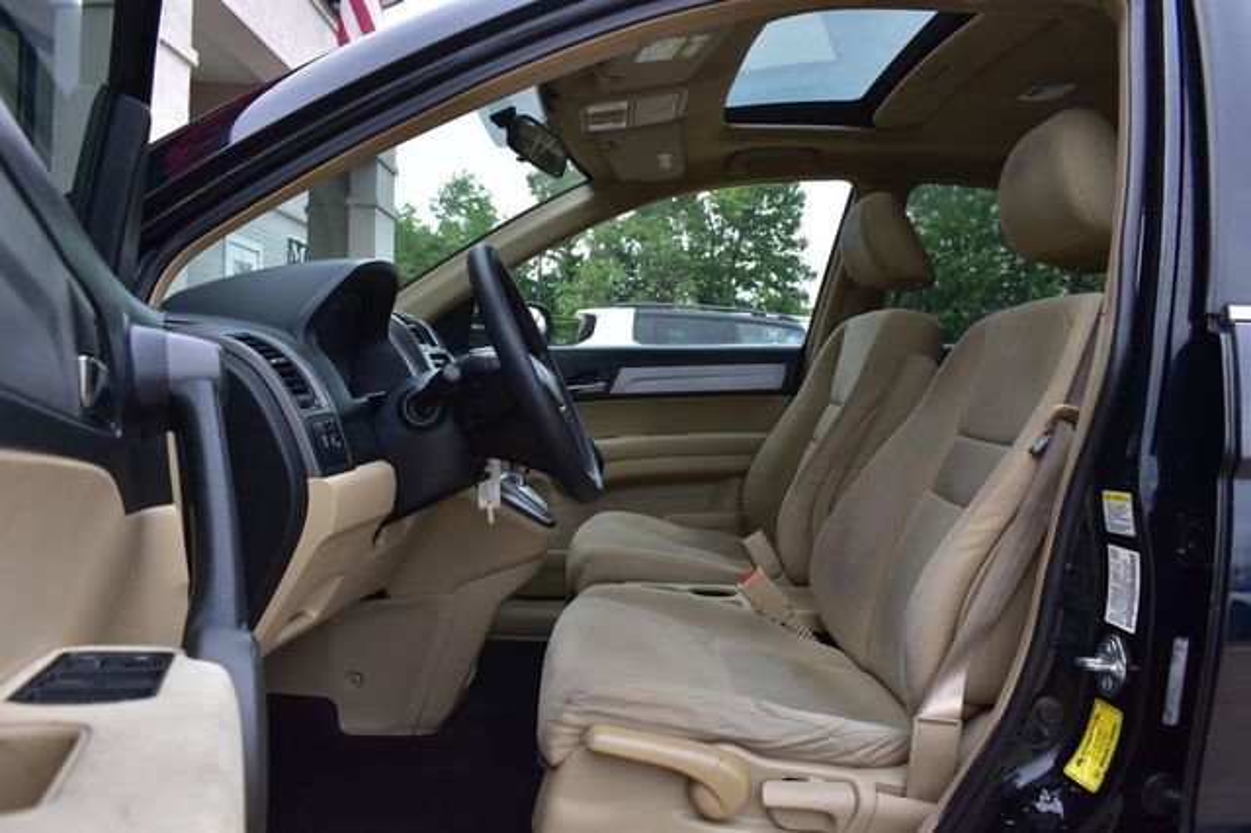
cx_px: 626
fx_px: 938
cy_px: 416
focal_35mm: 27
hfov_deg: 67.4
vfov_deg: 47.9
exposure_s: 1/125
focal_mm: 18
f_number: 9
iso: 400
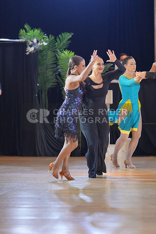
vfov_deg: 13.2
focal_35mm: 156
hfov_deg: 8.8
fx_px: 1013
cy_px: 117
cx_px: 78
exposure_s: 1/500
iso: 1600
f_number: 2
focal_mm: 104
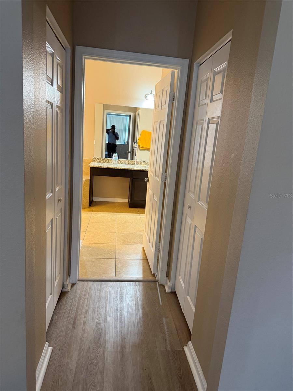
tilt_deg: -8.6
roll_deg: -6.1
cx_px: 146
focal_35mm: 24
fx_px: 271
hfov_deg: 56.8
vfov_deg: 71.6
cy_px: 196
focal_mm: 6.76
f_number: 1.78
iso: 320
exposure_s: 1/60
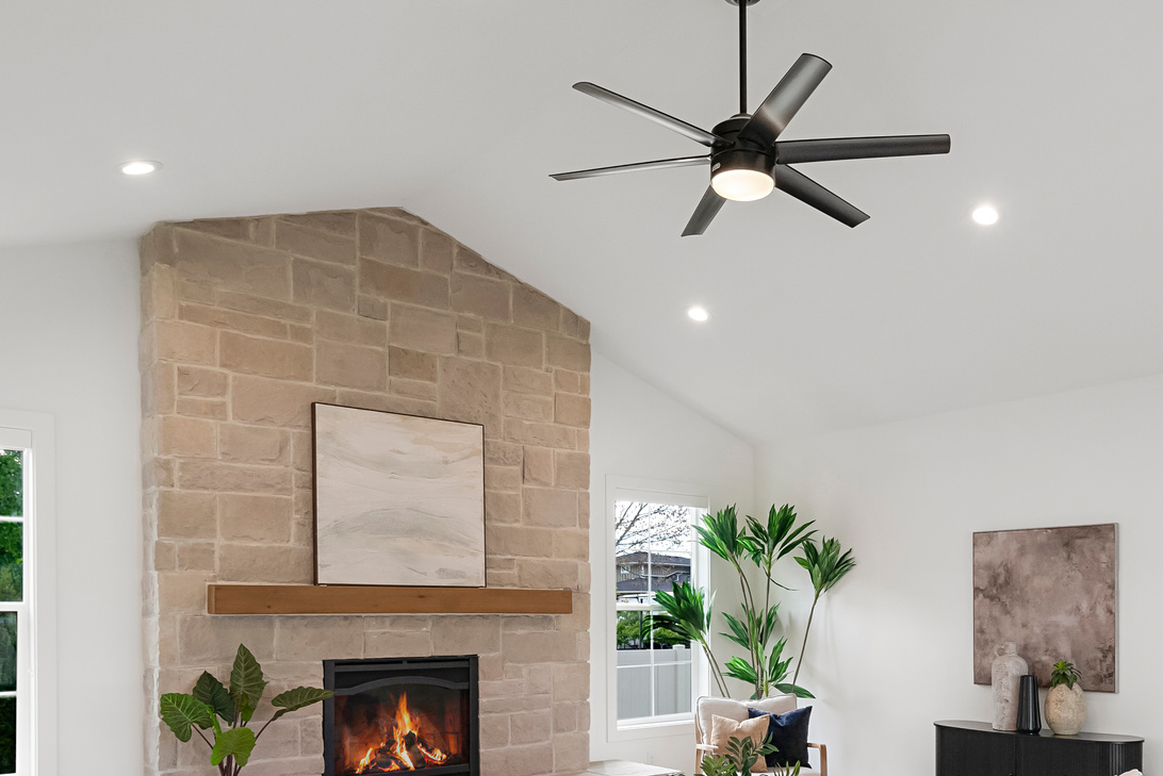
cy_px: 608
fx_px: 970
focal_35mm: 30
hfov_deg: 60.6
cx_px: 768
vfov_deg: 41.9
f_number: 9
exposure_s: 1/30
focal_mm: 16
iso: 400
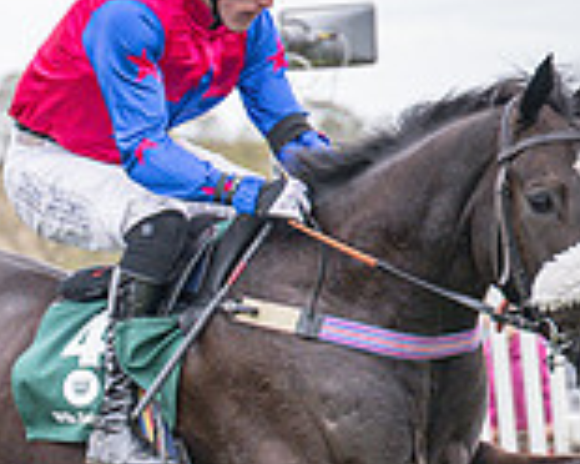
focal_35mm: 287
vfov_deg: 5.4
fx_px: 4927
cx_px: 25
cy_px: 587
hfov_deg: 6.7
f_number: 2.8
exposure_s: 1/1600
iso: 800
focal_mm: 70
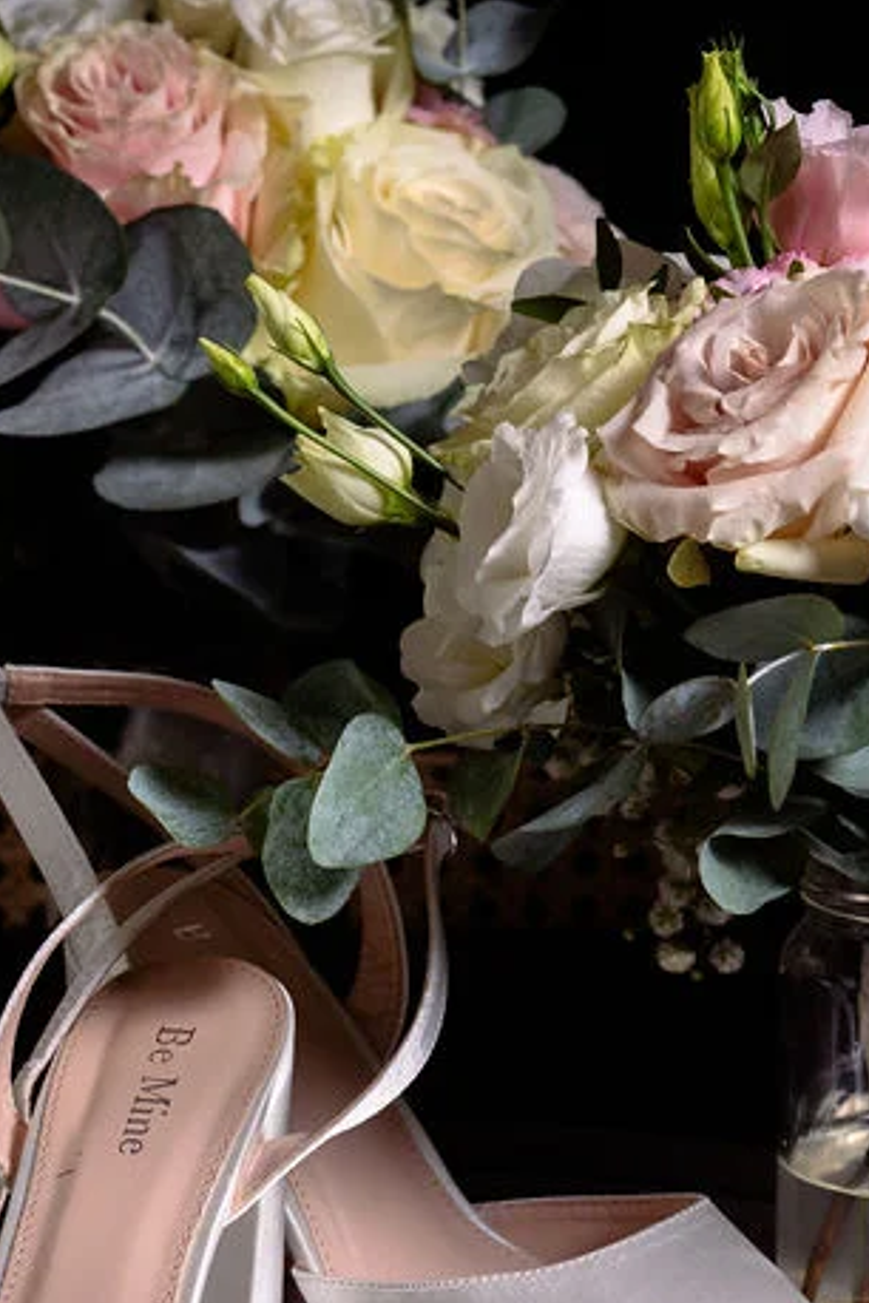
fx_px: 8327
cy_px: 853
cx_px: 287
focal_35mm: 230
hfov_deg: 6.0
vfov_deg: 8.9
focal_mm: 69
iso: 320
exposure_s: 1/200
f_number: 4
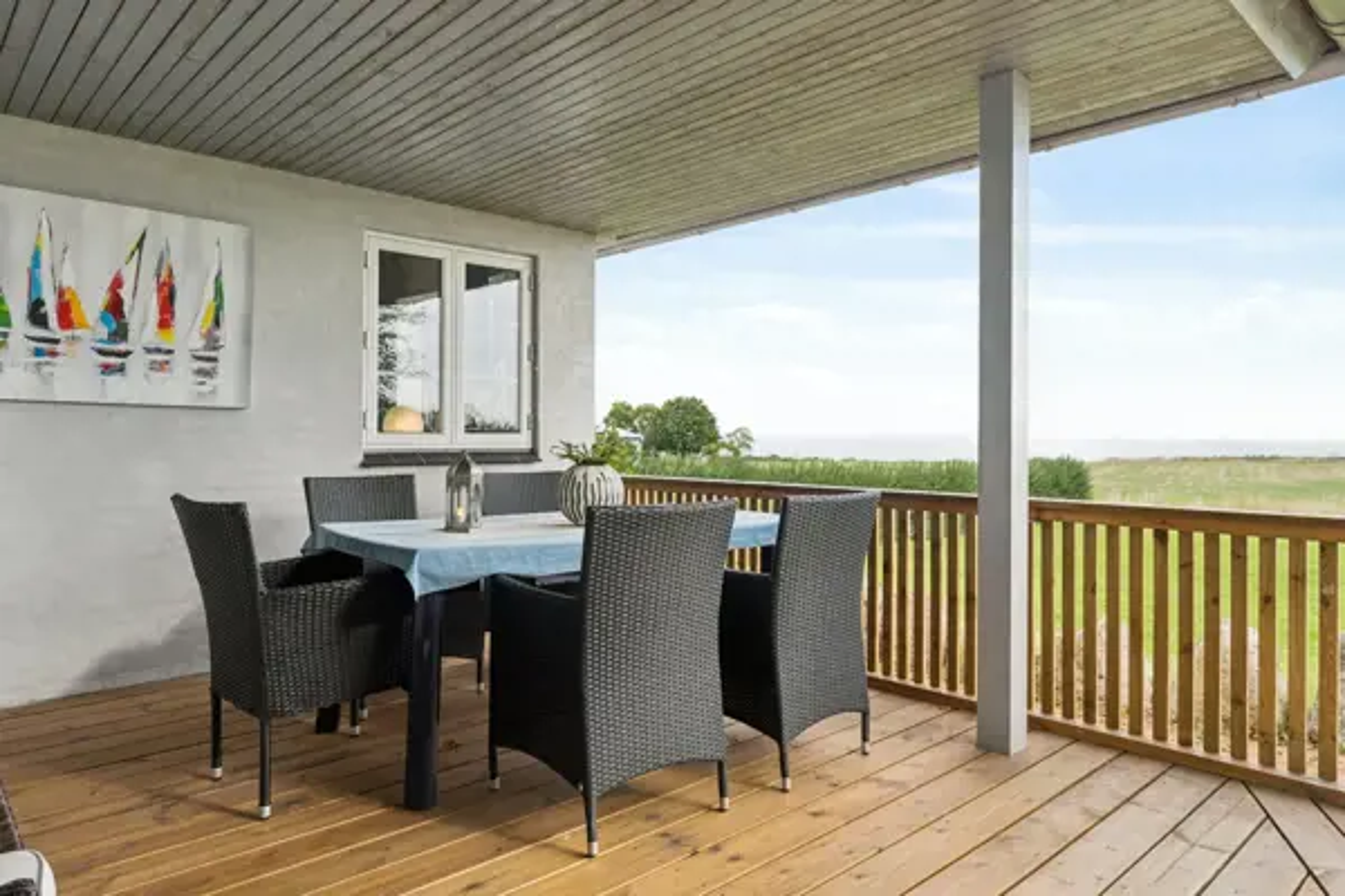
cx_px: 672
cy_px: 448
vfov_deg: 53.1
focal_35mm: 24
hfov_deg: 73.7
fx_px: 897
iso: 200
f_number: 8
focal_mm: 16
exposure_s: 1/60
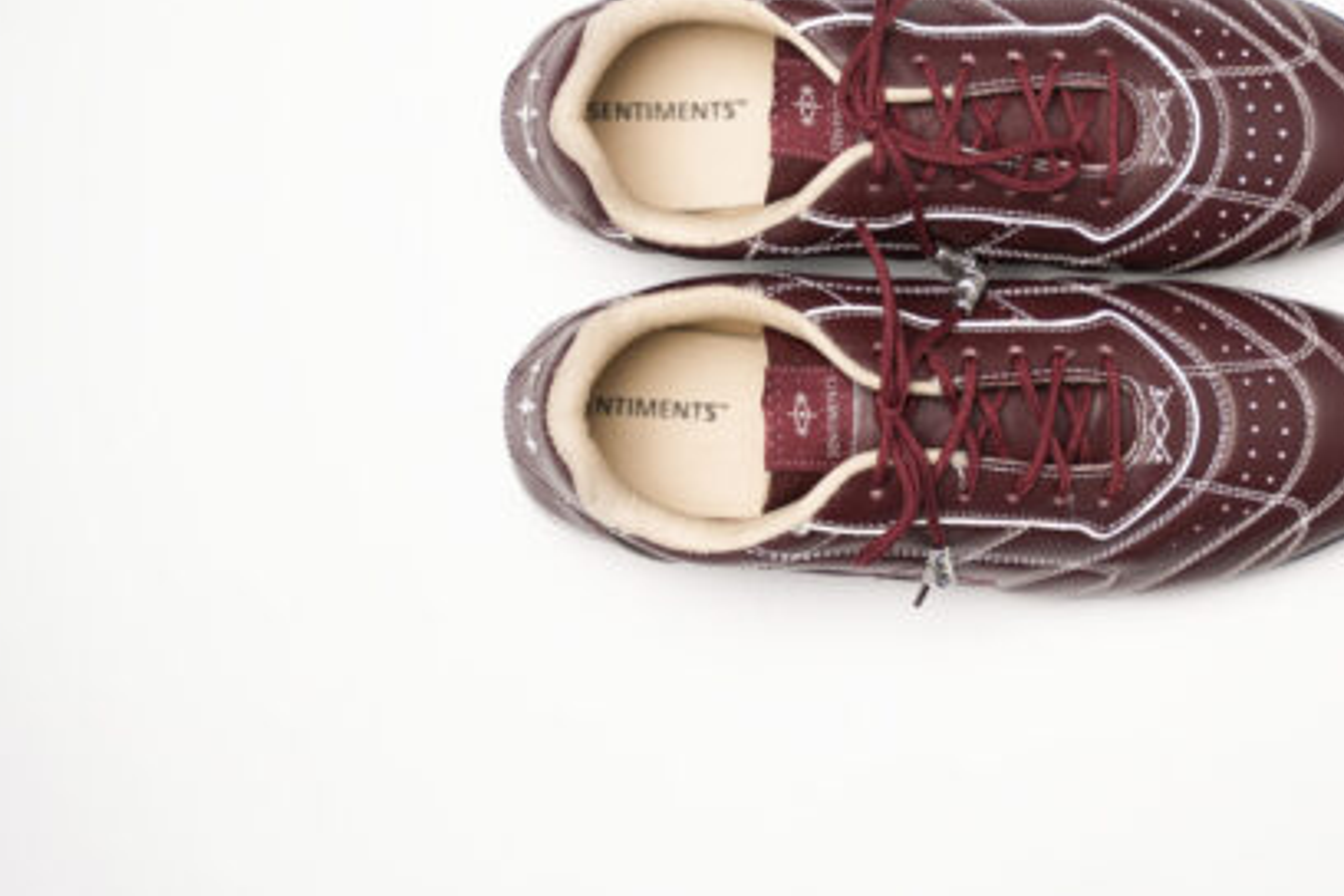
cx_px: 962
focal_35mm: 103
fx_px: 3845
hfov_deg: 19.7
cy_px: 280
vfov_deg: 13.3
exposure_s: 1/125
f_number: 3.2
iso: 500
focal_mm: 70
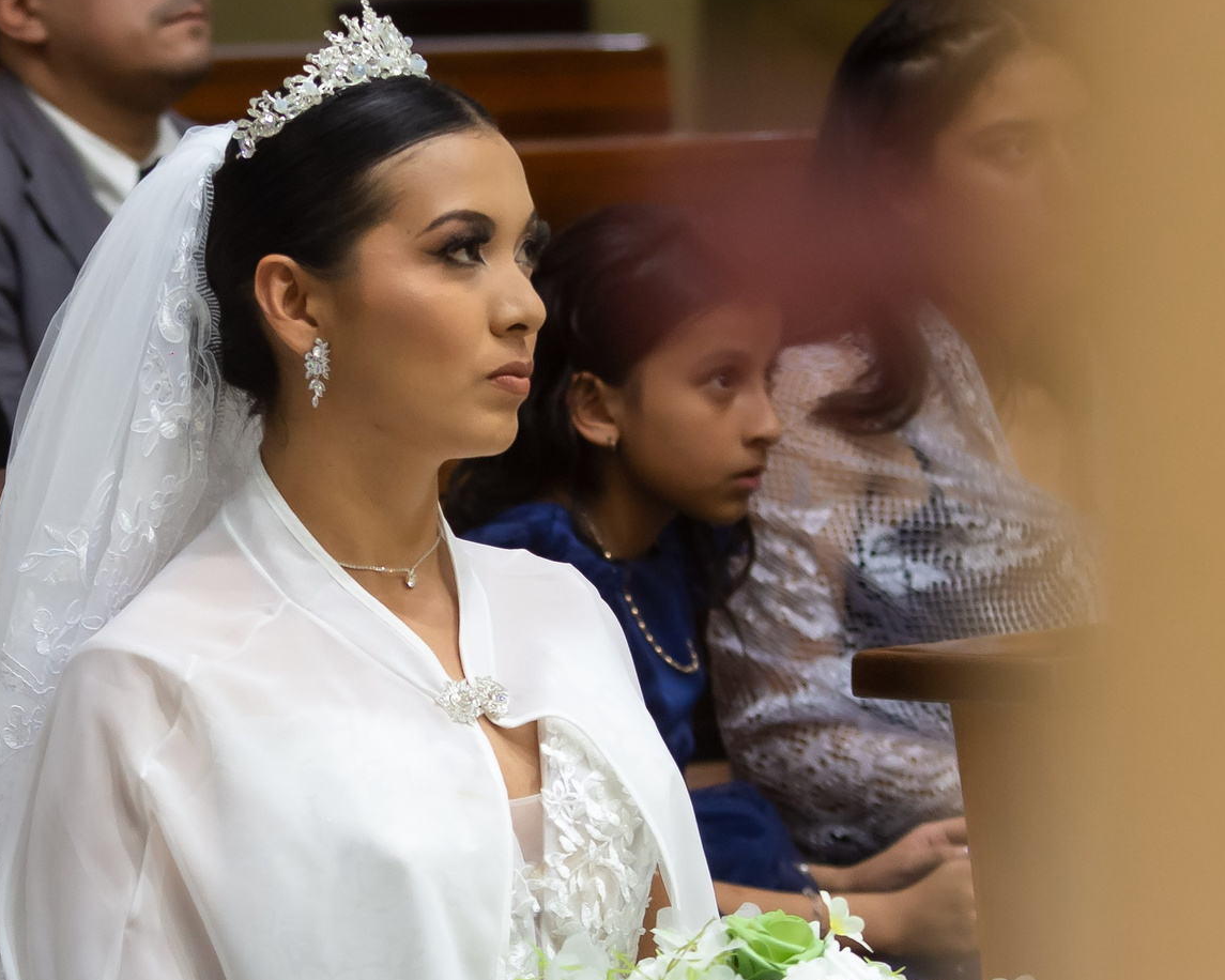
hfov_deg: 6.5
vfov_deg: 5.2
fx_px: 10840
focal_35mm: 299
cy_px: 745
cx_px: 200
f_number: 4.5
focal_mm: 95
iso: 1000
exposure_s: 1/125
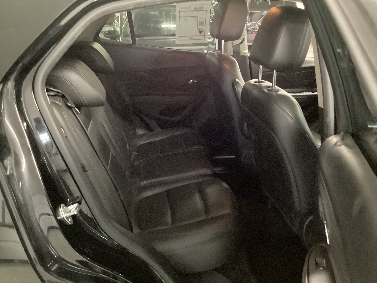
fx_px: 338
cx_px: 188
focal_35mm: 31
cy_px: 142
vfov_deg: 45.4
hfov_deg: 58.4
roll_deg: -1.0
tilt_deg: -25.4
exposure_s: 1/17
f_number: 2.4
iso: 800
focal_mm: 3.3
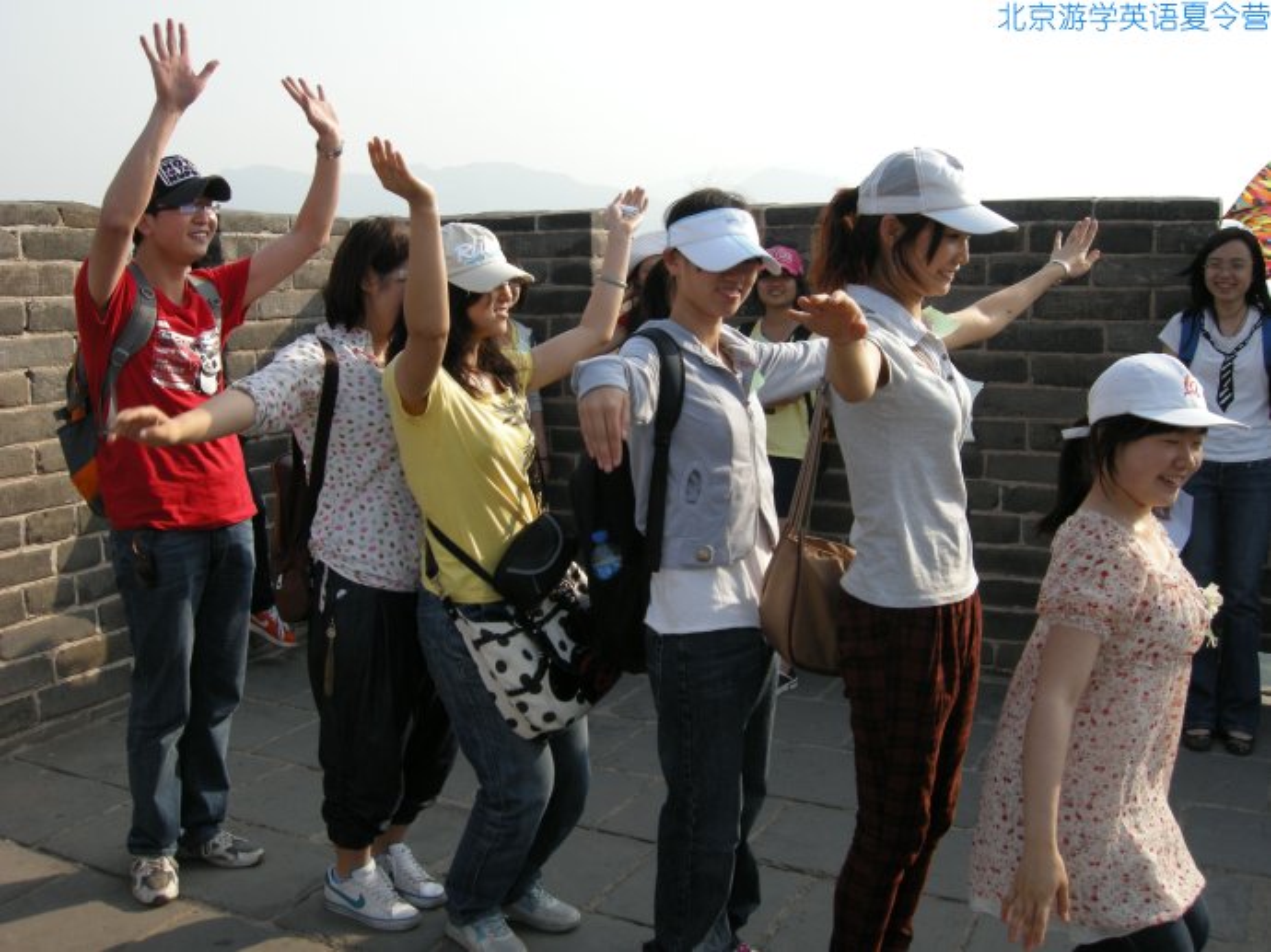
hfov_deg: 52.6
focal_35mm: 35
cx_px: 636
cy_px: 476
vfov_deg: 40.7
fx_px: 1285
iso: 64
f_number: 4.8
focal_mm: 7.5
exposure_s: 1/240
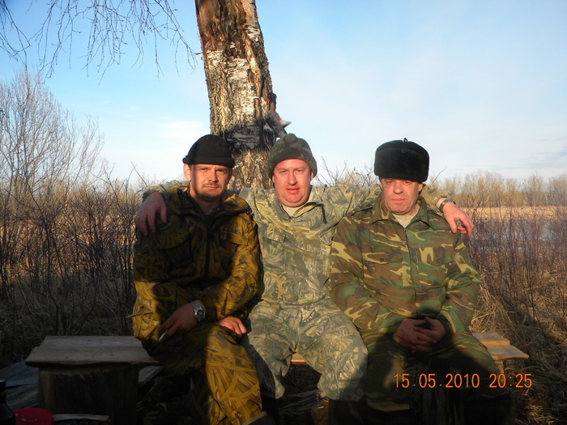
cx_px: 284
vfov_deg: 39.7
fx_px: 590
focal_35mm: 36
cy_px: 212
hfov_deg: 51.4
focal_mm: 6.4
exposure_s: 1/430
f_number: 3.7
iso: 80
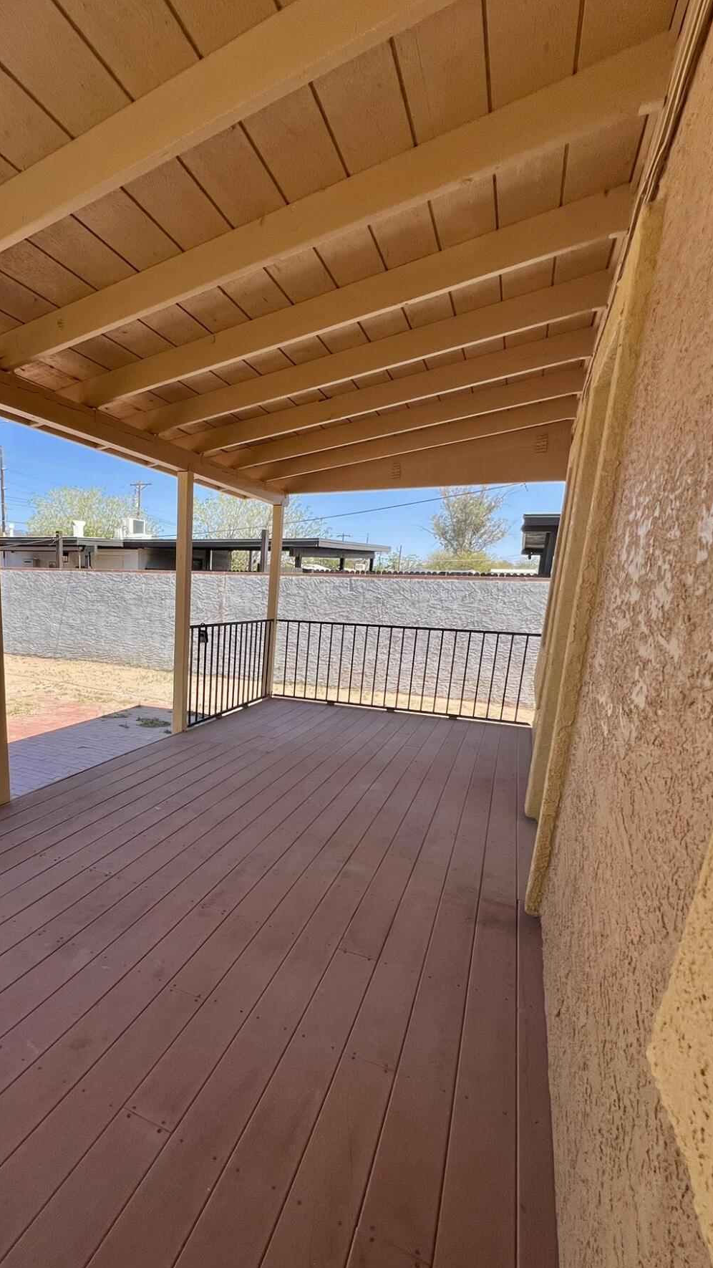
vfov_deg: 98.8
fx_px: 538
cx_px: 203
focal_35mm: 16
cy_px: 715
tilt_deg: -12.5
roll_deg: -1.6
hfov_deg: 64.2
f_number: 1.8
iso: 32
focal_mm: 1.57
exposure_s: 1/861
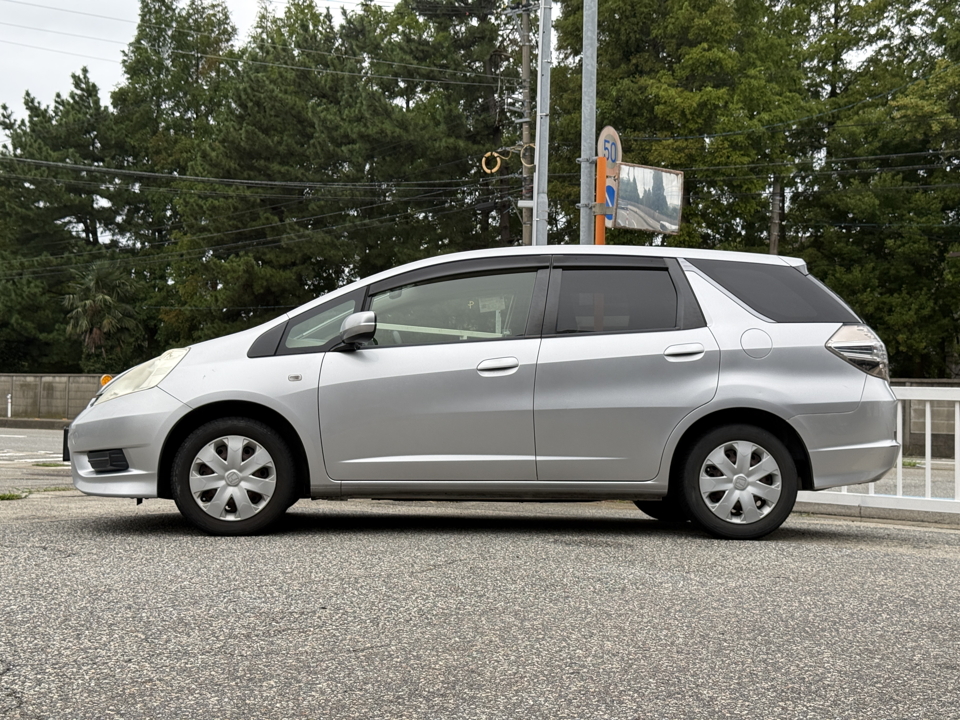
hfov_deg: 39.7
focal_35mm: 48
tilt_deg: +1.9
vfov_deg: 30.3
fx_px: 1331
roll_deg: -1.0
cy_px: 360
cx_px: 480
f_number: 1.78
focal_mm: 6.76
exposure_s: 1/523
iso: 64
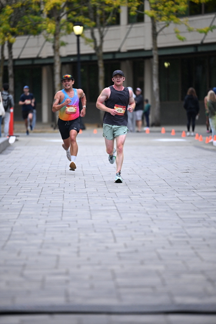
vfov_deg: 10.3
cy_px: 162
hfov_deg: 6.9
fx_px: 1799
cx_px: 108
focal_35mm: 200
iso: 1250
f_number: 2.8
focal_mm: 200
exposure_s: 1/2500
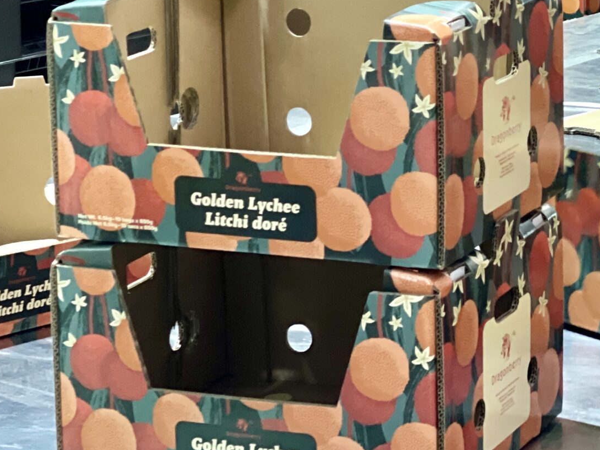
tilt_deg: -8.9
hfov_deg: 13.0
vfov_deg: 9.8
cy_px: -8
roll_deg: -0.6
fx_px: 2618
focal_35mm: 151
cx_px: 499
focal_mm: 7.5
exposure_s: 1/14
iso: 640
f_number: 2.2
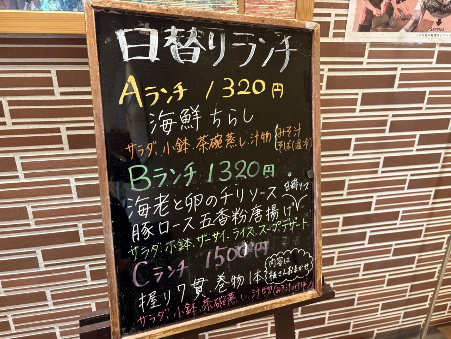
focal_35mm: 26
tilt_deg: -22.0
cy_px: 170
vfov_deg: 53.1
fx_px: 339
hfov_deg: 67.3
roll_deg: -0.2
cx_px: 226
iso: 250
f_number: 1.6
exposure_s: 1/50
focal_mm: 5.96
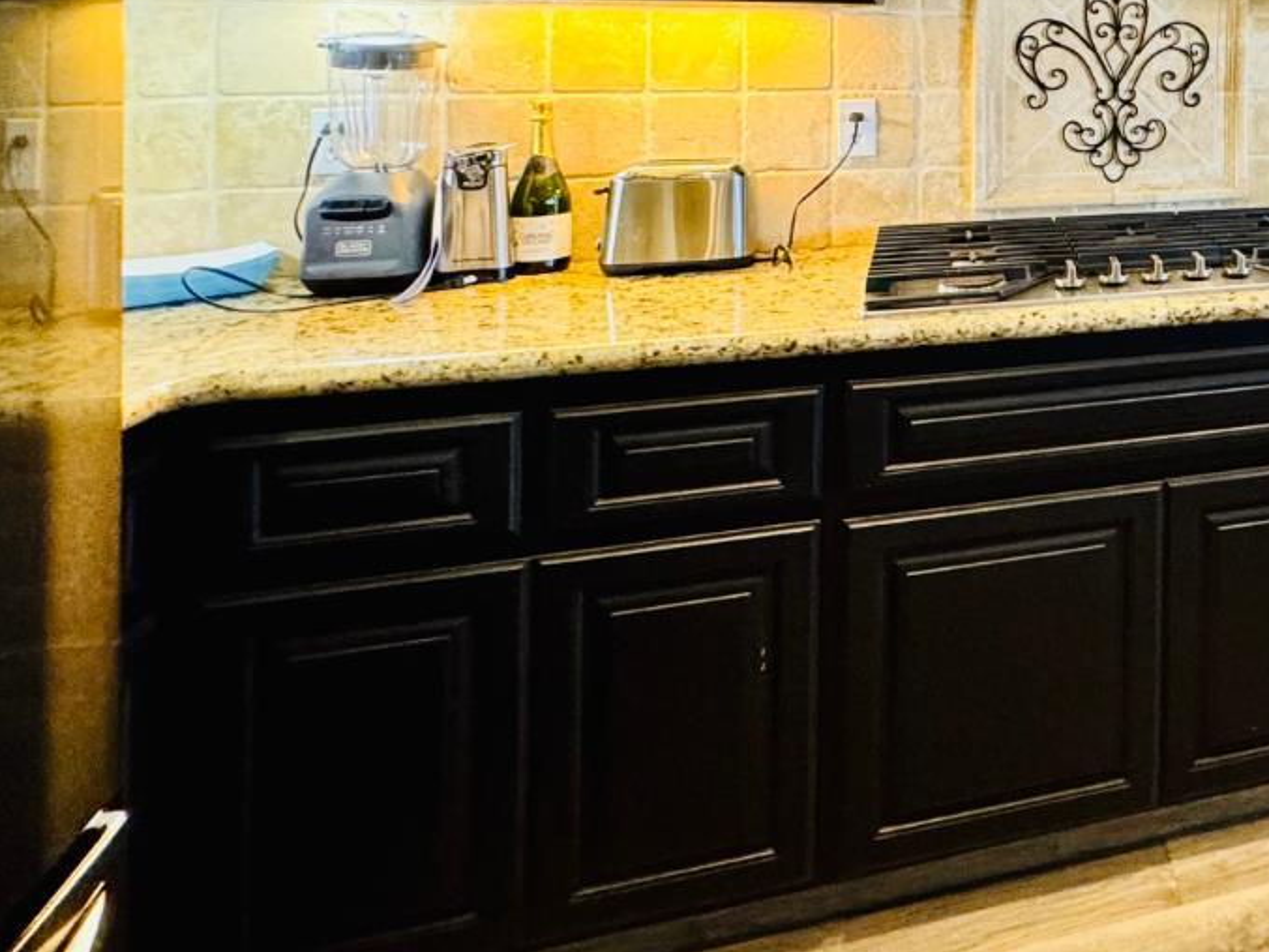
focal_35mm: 31
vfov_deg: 40.5
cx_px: 1344
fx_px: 1137
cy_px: 27
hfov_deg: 46.0
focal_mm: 2.22
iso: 500
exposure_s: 1/60
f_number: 2.2
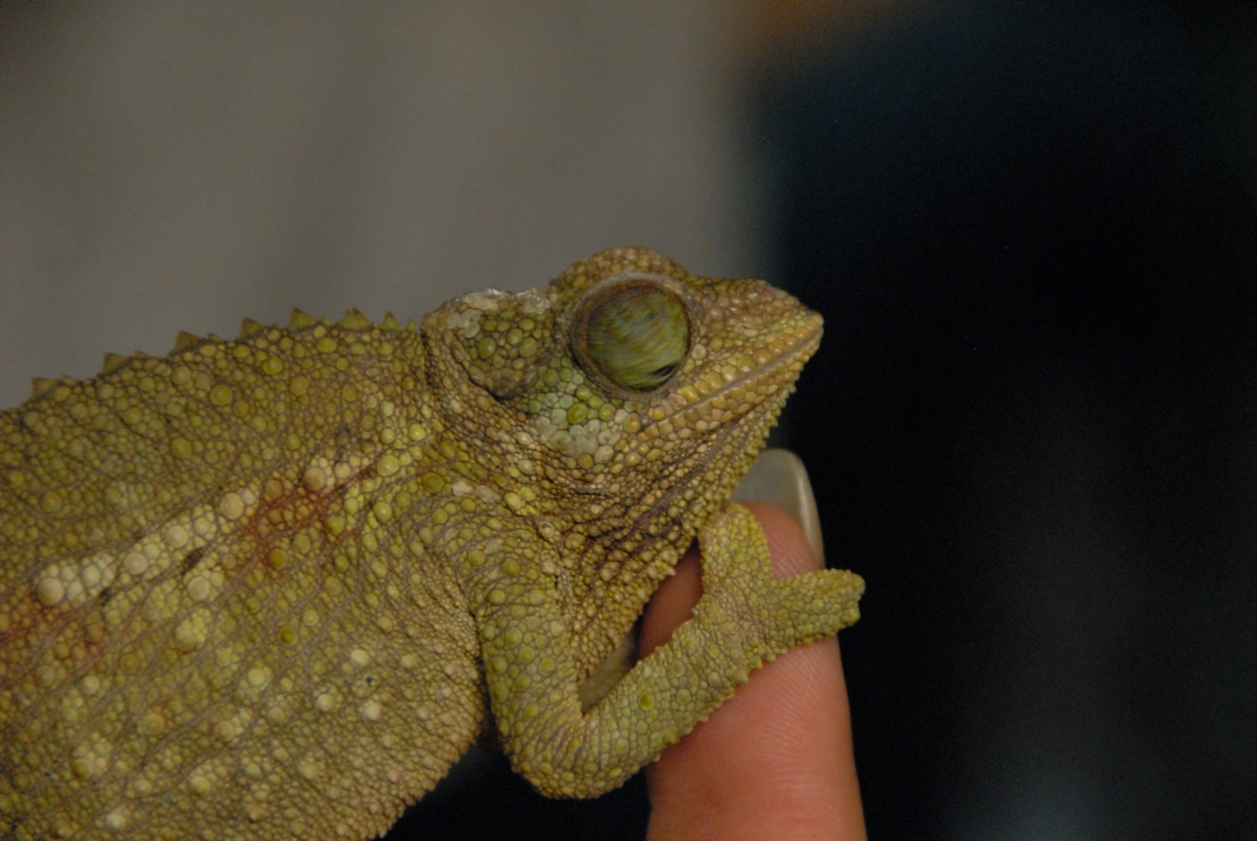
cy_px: 420
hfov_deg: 8.1
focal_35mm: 255
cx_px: 628
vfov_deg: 5.4
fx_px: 8913
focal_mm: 170
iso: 1600
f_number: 5.6
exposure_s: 1/60
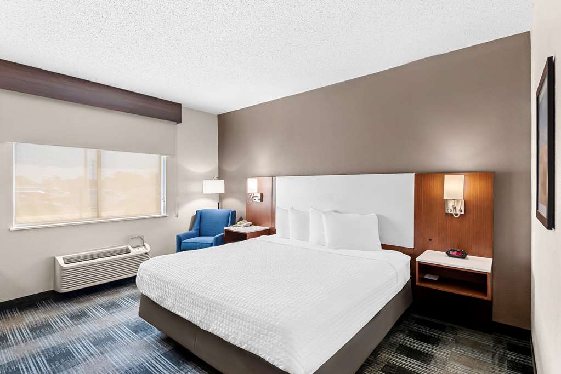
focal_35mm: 17
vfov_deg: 70.5
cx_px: 280
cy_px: 187
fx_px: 265
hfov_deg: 93.3
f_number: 9
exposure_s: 1/1.67
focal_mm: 17
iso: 160
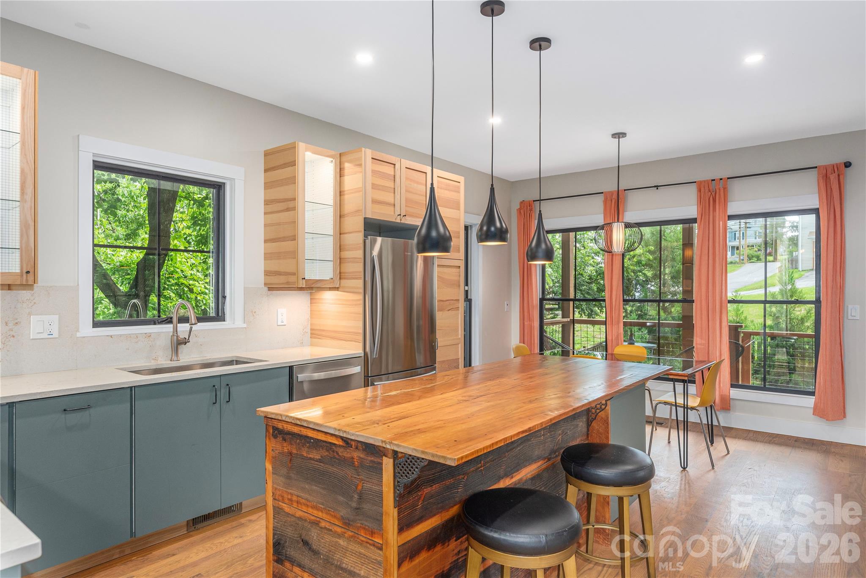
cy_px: 289
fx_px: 529
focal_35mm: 22
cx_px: 433
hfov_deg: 78.6
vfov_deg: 57.3
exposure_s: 1/100
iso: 320
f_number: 8
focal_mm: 22
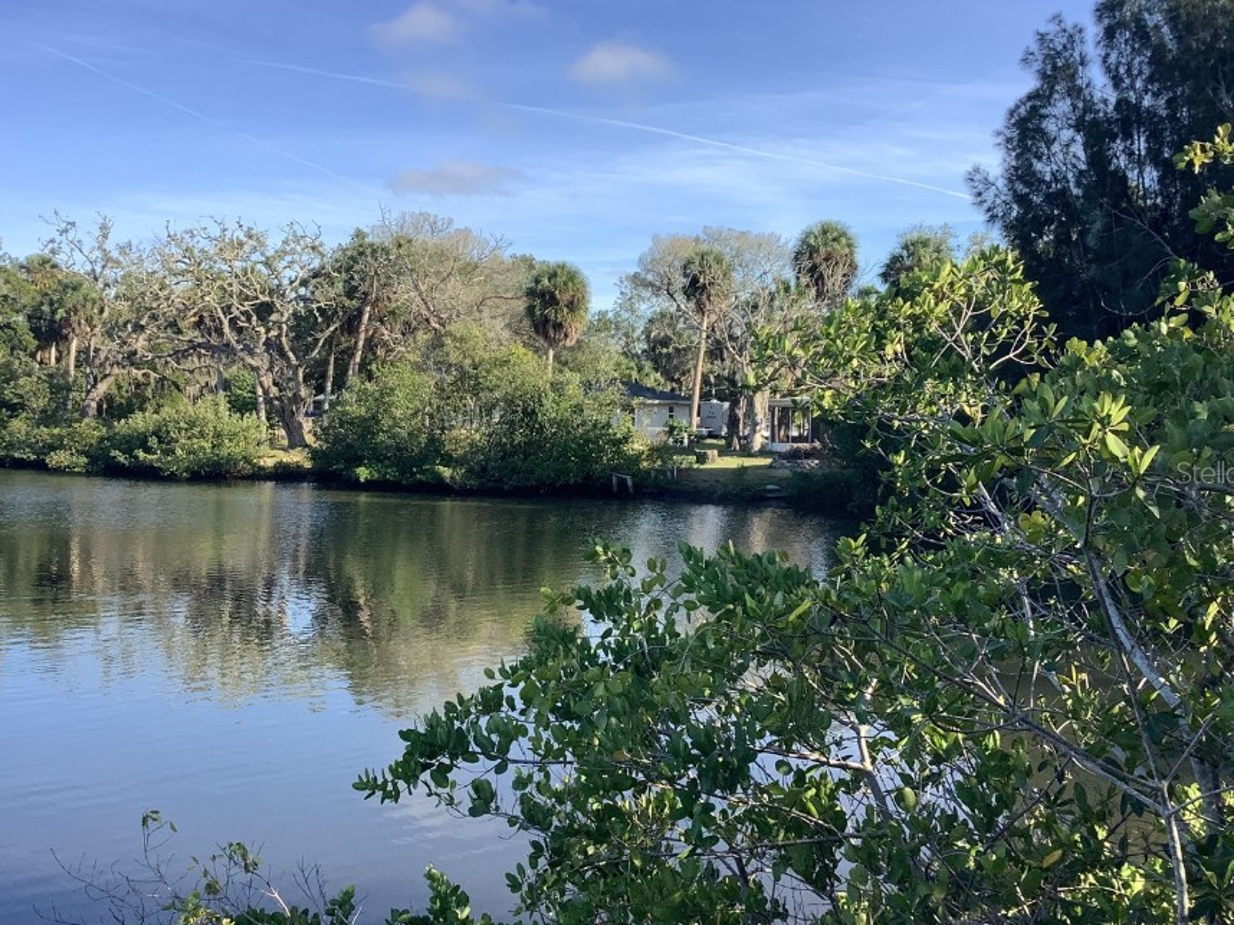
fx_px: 1319
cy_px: 472
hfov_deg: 50.1
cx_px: 575
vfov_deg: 38.6
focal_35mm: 37
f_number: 2.4
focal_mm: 3.3
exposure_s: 1/608
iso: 25
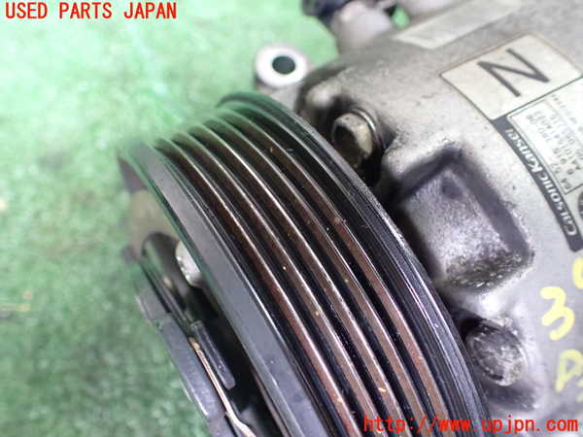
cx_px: 292
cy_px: 218
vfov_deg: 46.8
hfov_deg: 60.0
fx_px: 505
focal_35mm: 30
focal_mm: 5.4
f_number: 2.3
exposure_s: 1/30
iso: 1250
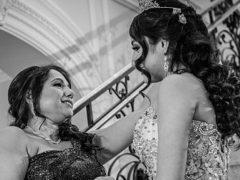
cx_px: 63
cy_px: 133
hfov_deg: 21.4
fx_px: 631
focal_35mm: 91
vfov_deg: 16.2
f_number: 4
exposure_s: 1/160
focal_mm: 55
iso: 2000
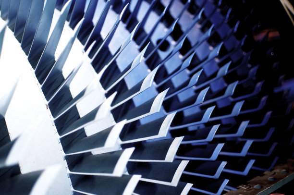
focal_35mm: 52
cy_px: 98
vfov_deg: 25.7
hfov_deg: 37.9
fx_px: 428
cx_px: 147
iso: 250
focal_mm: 35
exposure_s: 1/80
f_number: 1.8
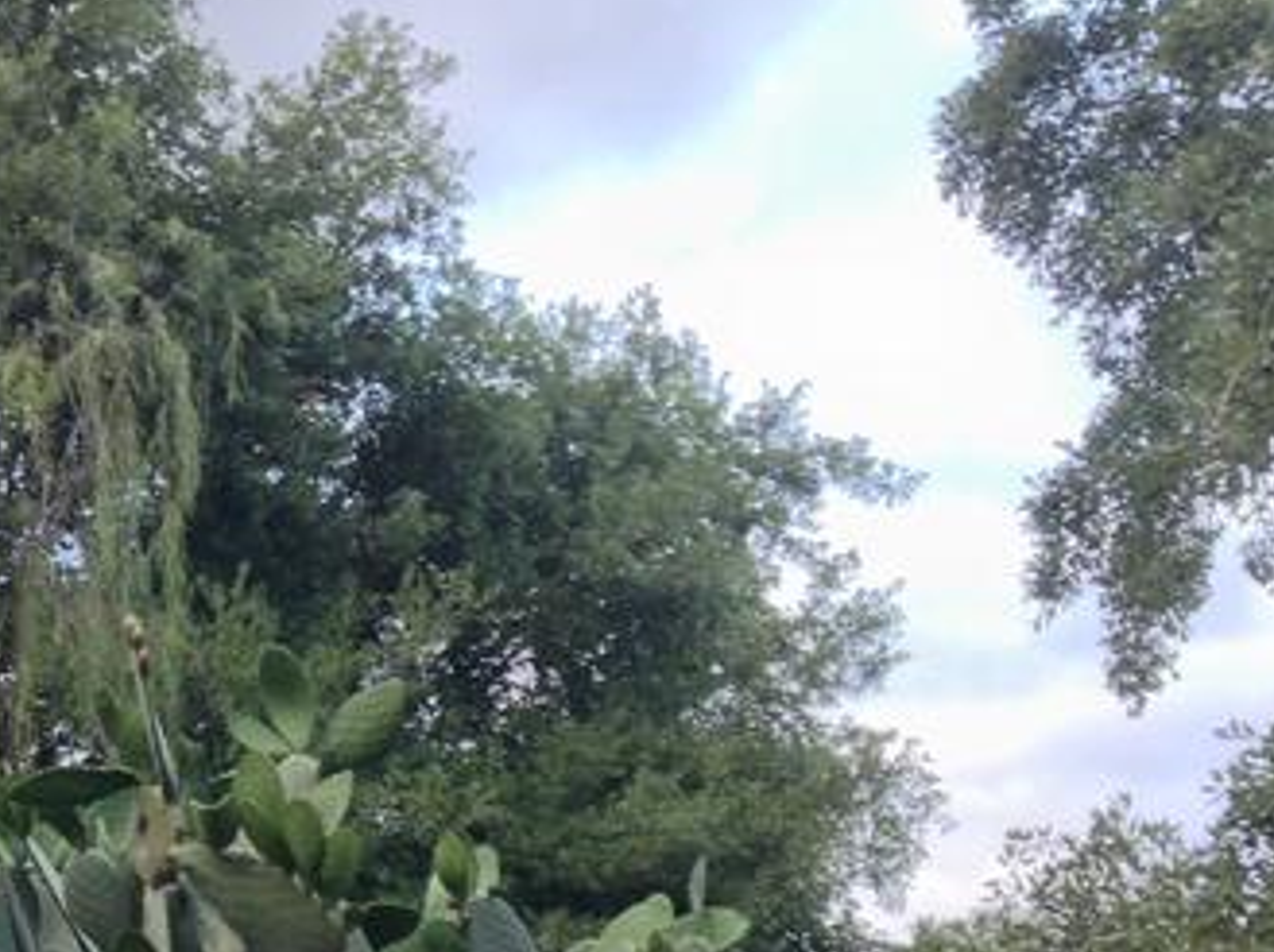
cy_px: 844
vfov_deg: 22.1
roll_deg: +3.0
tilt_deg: +10.5
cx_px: 89
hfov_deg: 28.5
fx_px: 2390
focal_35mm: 65
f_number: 2.4
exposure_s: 1/24
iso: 32
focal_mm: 3.3
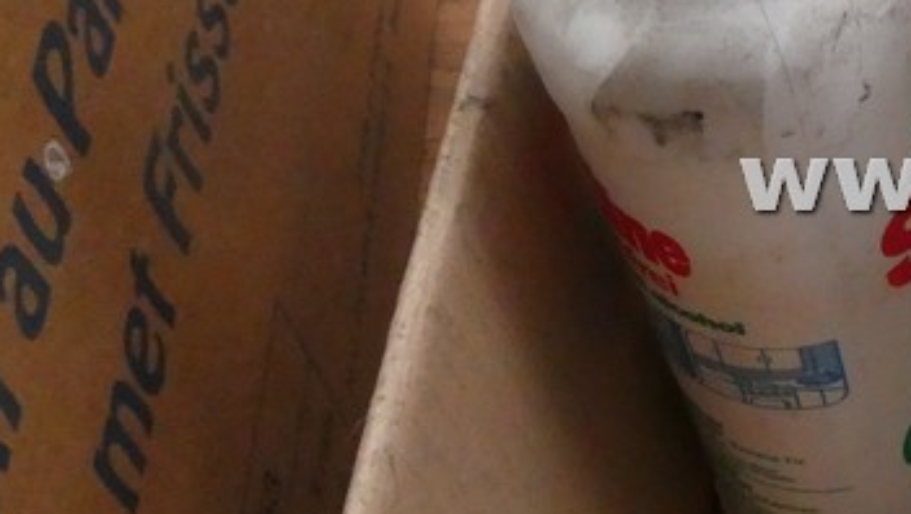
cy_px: 177
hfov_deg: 23.3
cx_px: 1176
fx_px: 1958
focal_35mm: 81
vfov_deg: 14.9
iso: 800
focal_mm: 4.3
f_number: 3.3
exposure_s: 1/125
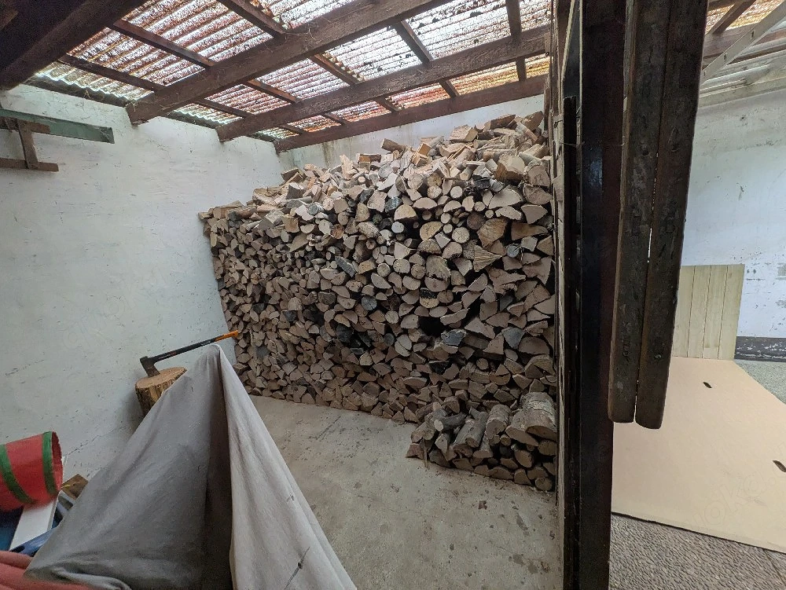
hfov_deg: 102.0
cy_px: 295
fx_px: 318
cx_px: 393
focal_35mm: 14
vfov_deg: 85.7
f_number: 2.2
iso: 110
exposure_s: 1/50.3
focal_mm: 1.83
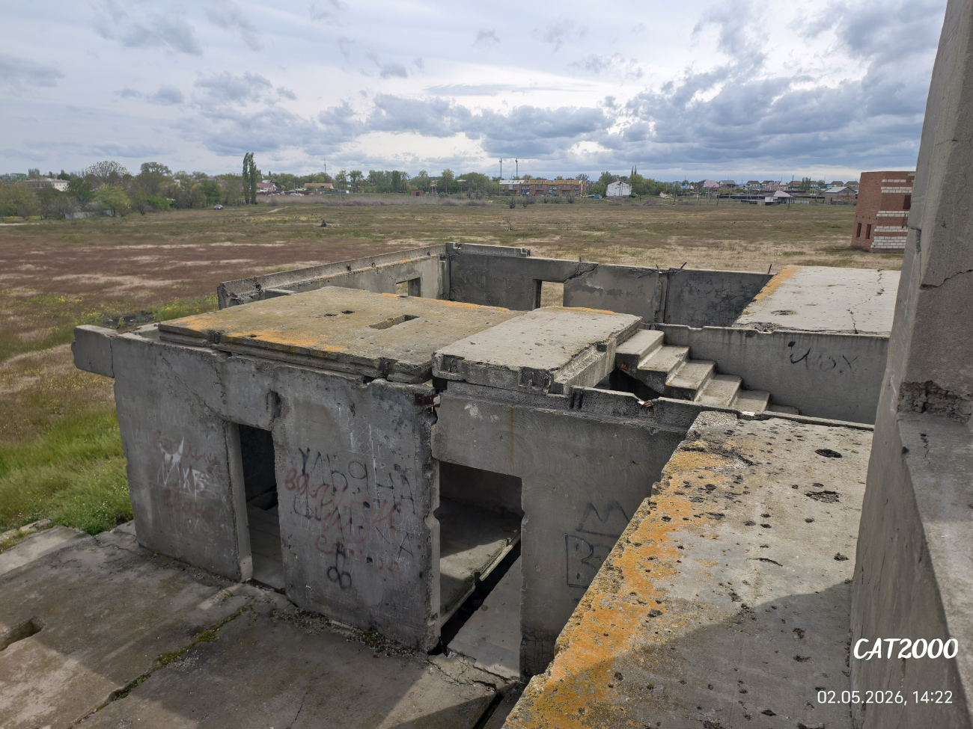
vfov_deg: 58.9
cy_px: 364
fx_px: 646
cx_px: 486
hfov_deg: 73.9
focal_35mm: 23
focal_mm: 6.54
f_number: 1.57
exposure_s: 1/3300
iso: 72
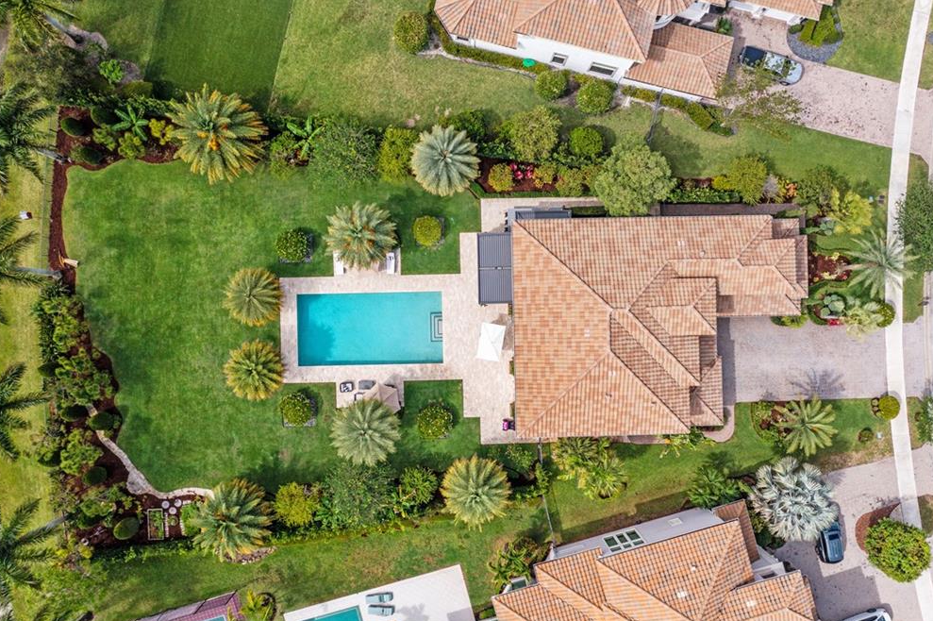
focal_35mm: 29
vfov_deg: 44.9
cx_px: 469
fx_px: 751
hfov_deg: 63.7
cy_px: 305
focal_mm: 10.26
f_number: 3.5
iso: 100
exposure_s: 1/2000
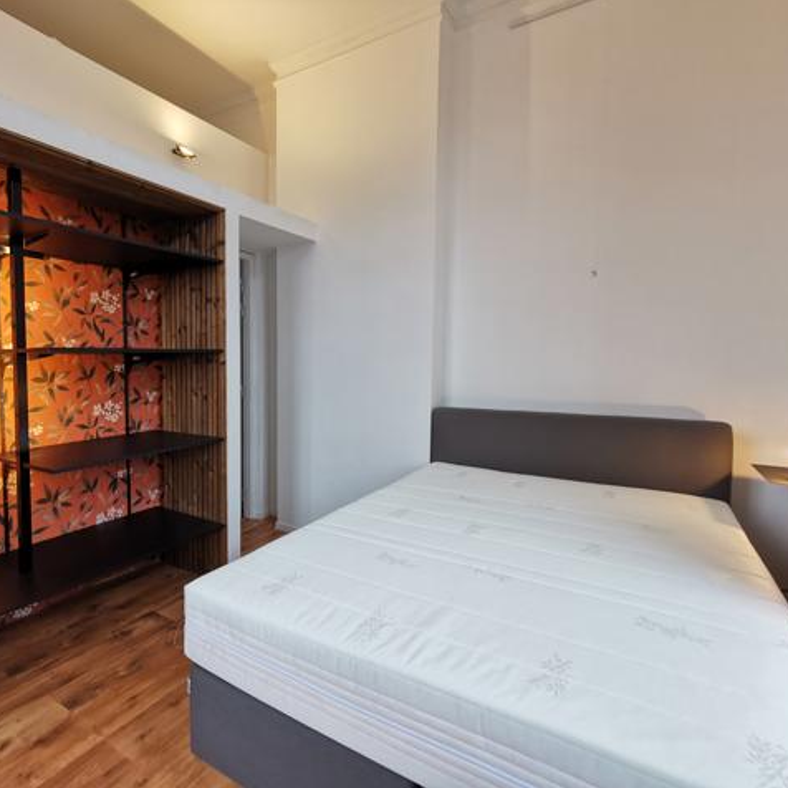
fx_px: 489
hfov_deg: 76.6
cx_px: 308
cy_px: 392
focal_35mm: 19
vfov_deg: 77.7
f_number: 2.2
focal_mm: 2.35
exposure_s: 1/50
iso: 160
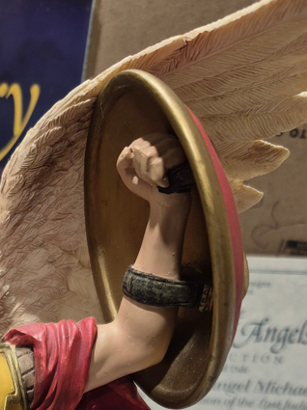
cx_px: -56
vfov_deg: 26.2
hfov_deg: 21.1
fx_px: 770
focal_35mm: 65
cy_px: 508
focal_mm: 5.4
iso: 100
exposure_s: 1/120
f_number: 1.8
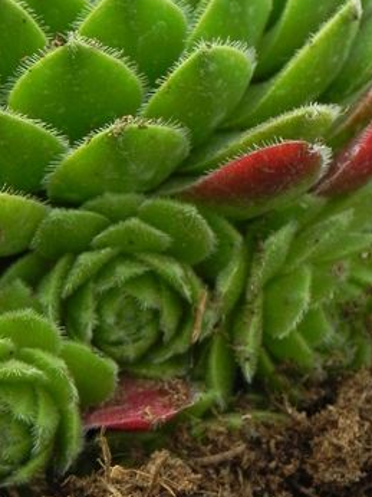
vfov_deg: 8.1
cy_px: -46
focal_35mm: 243
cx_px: 62
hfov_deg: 6.1
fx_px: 3486
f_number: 5
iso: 160
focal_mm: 18.8
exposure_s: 1/200
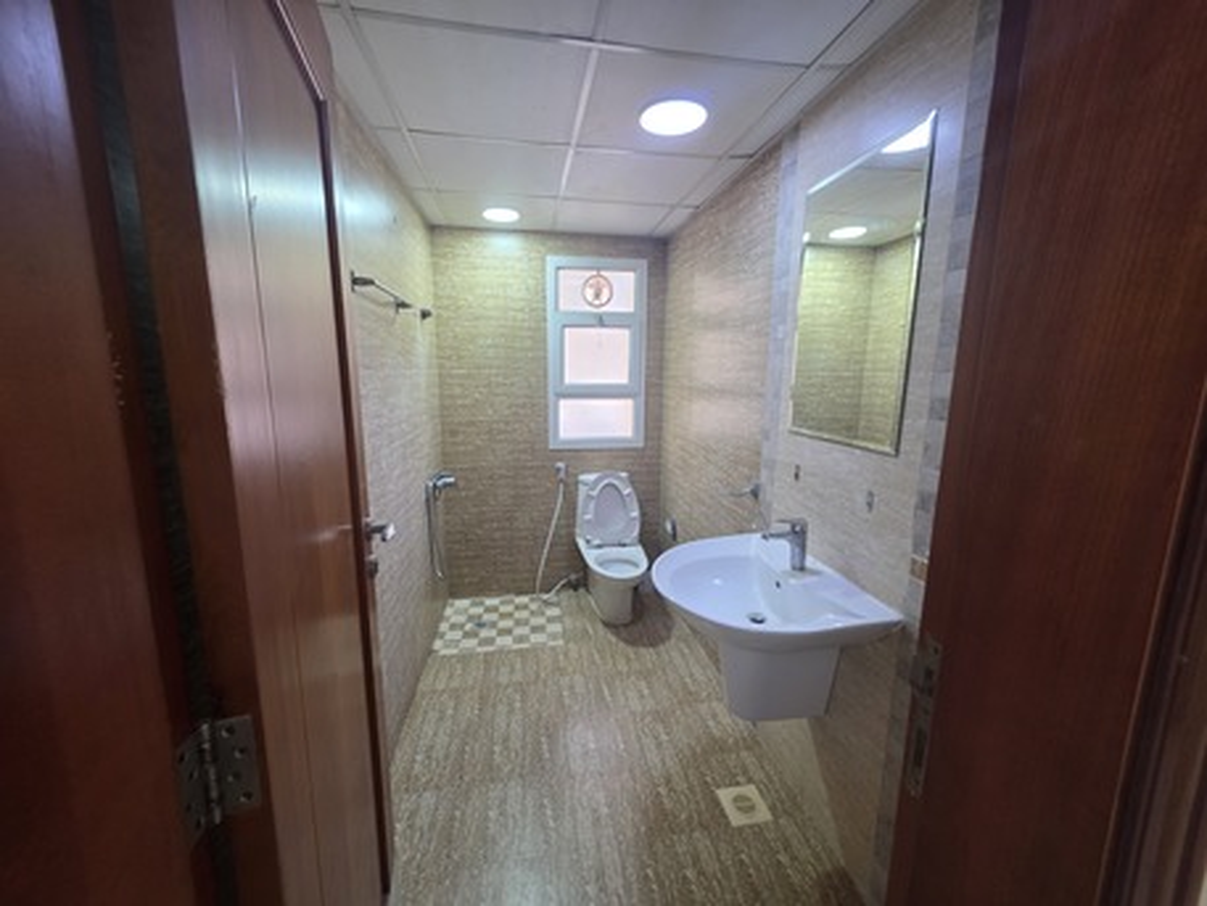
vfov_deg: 89.9
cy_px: 453
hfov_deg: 106.2
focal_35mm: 13
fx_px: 453
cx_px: 604
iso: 250
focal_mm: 2.2
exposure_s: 1/50
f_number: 1.9
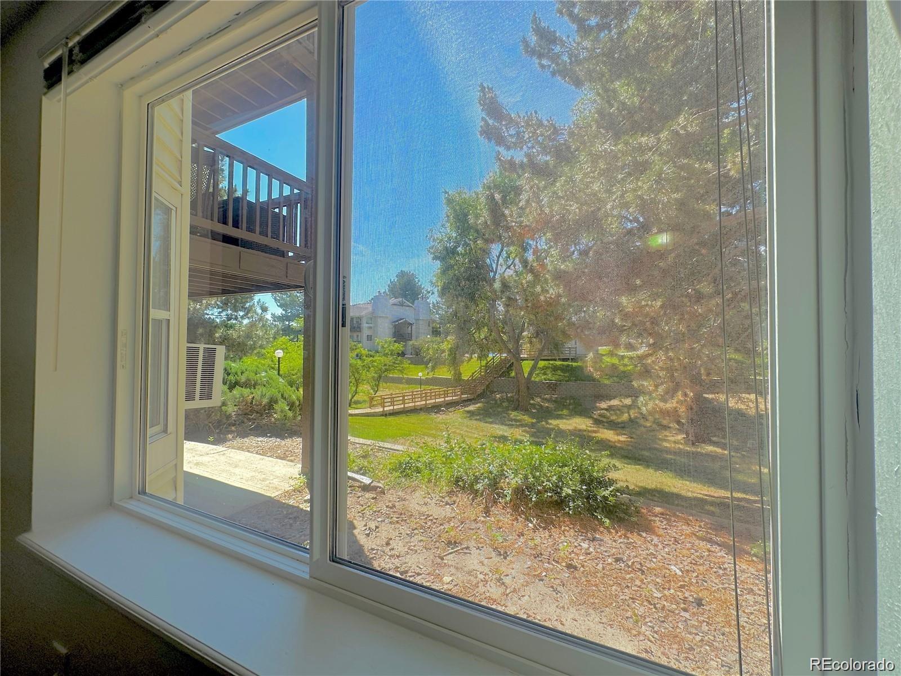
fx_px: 364
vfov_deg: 85.7
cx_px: 450
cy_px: 338
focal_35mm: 14
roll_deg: -0.2
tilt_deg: +2.1
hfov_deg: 102.1
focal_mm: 2.22
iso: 40
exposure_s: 1/364
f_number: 2.2
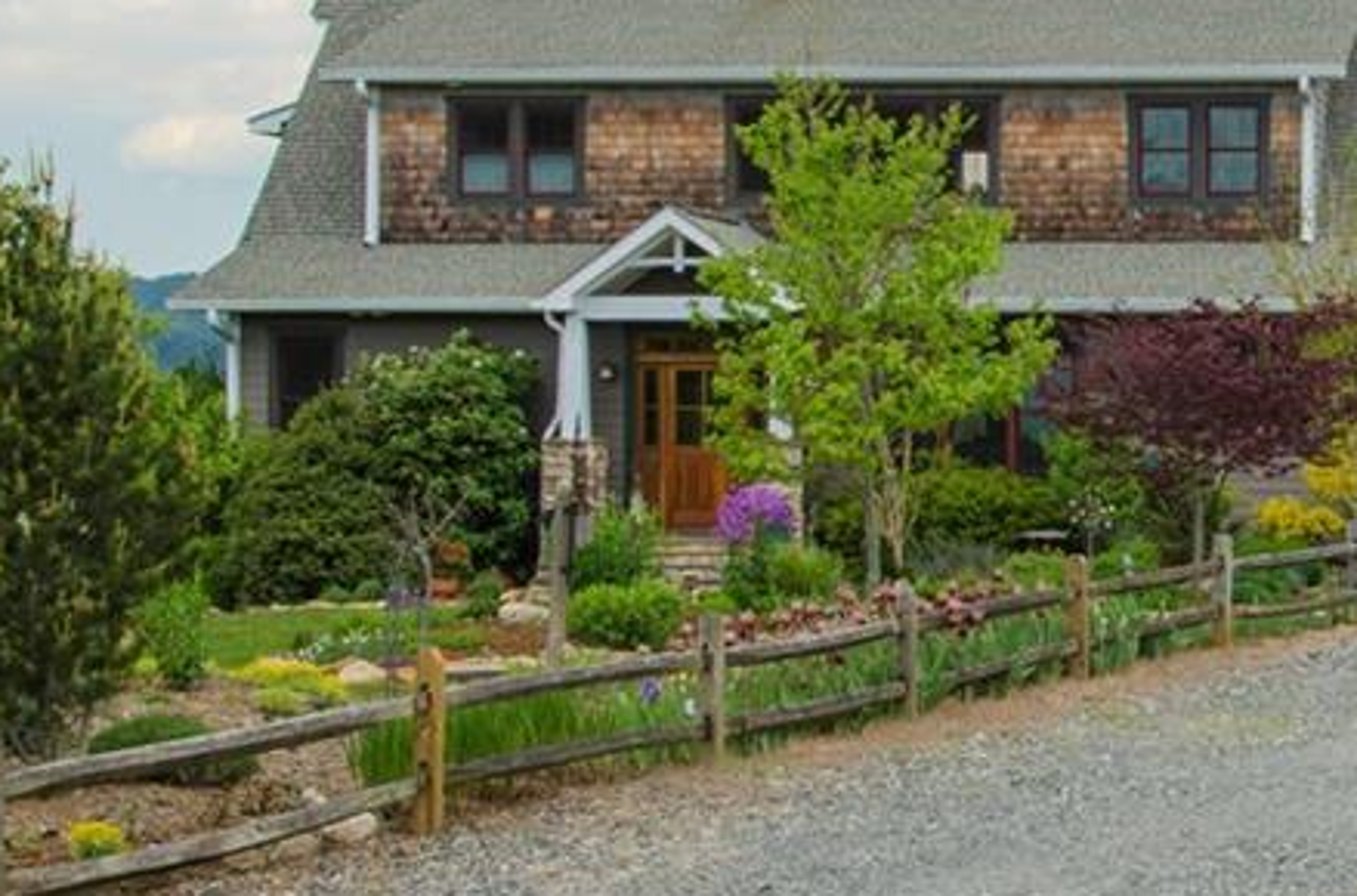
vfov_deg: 14.9
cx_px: 1505
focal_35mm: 91
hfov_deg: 21.3
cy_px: 329
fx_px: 3420
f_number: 11
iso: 100
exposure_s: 1/80
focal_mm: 26
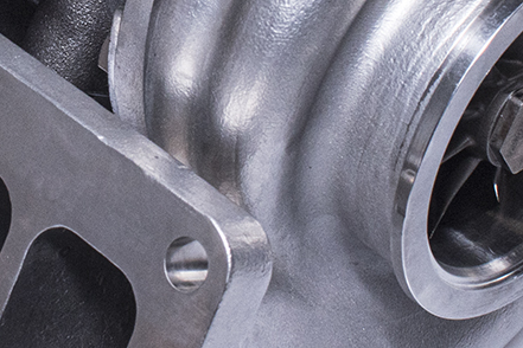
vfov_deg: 7.7
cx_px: 108
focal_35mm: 177
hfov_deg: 11.6
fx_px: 2571
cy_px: 3
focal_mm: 26
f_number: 11
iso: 200
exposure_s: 1/60
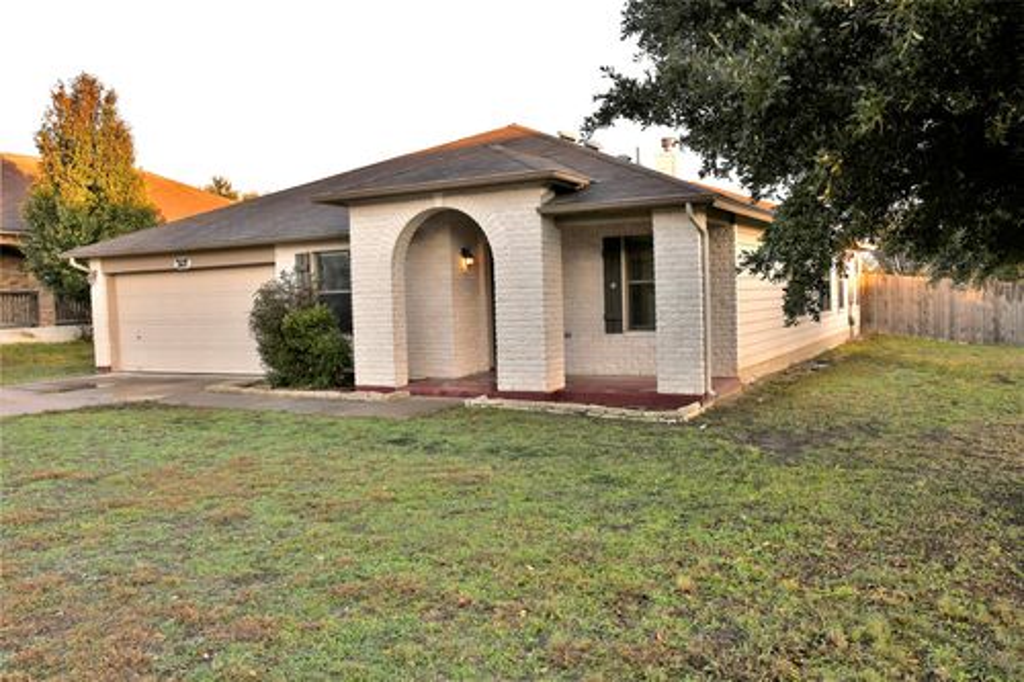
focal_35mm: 30
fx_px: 853
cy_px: 341
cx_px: 512
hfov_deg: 61.9
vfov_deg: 43.6
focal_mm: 20
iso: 200
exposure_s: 1/100
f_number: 9
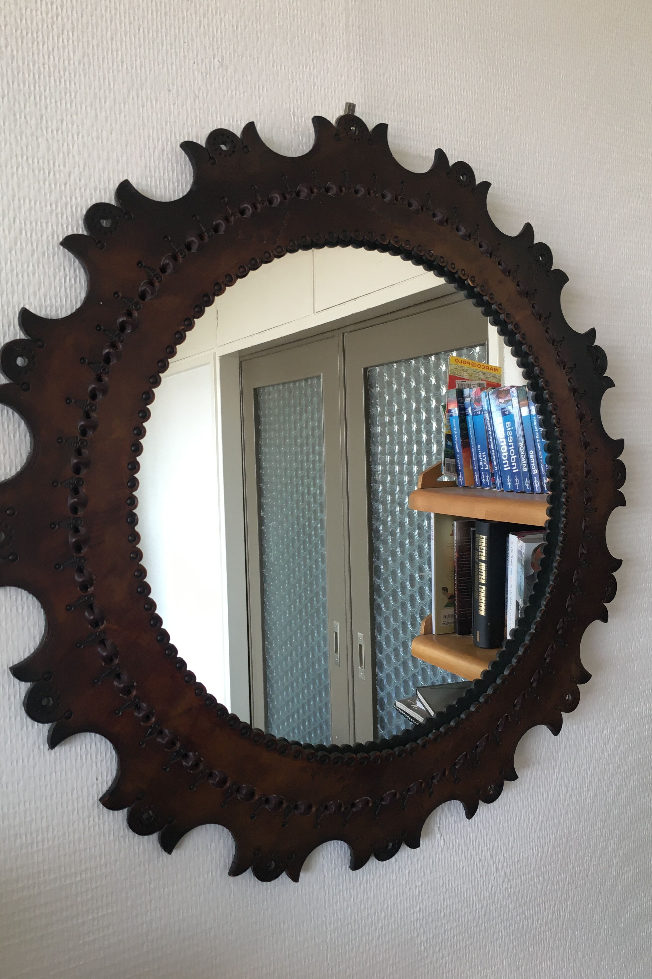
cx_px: 325
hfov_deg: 42.3
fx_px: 842
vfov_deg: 60.3
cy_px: 482
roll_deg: +2.3
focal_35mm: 31
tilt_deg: -1.0
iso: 25
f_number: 2.2
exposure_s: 1/33
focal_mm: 4.15
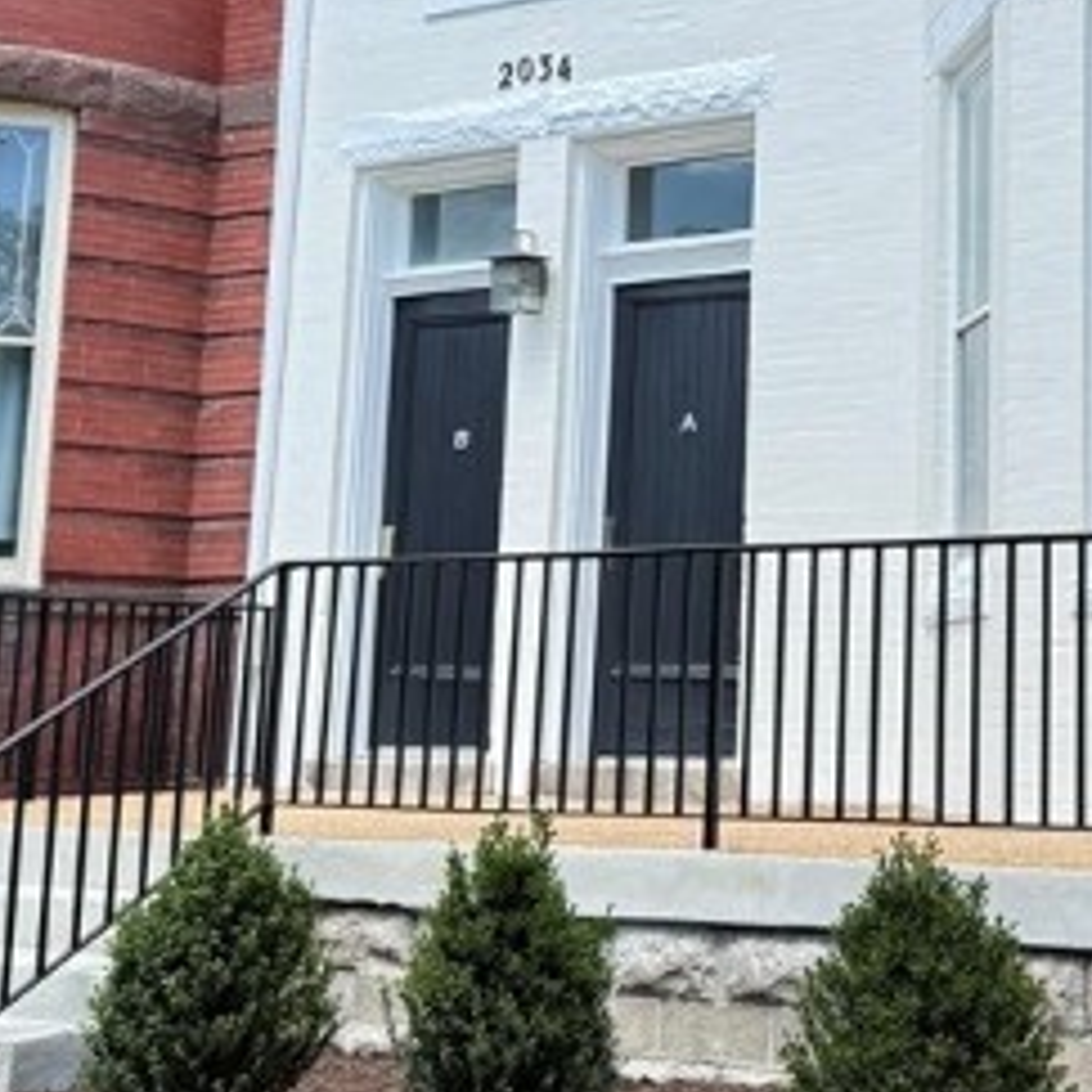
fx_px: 2391
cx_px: 957
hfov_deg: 25.0
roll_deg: -0.9
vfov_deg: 25.4
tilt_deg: +10.9
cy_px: 256
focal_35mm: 67
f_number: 1.78
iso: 100
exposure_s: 1/1032
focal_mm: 6.76
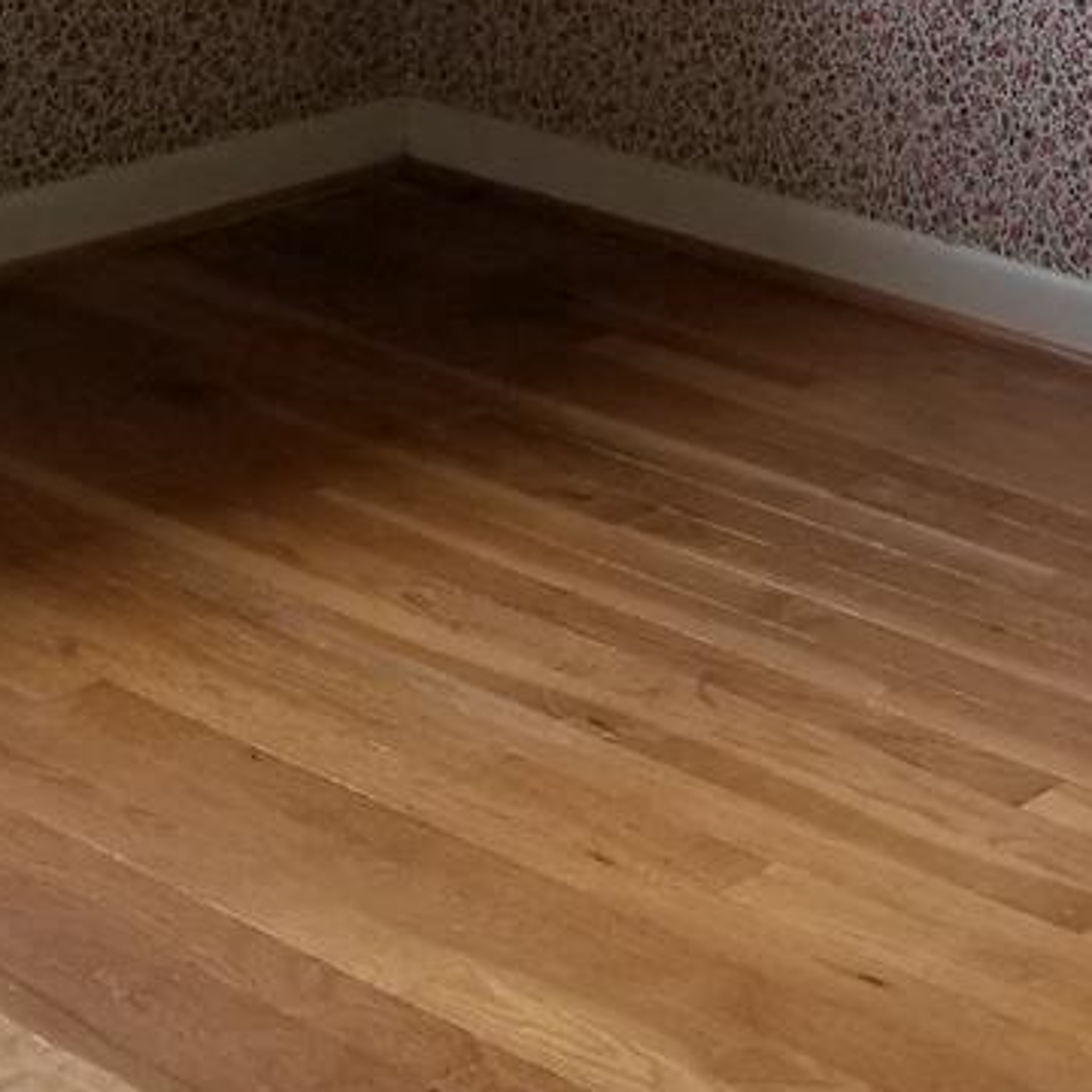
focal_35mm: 98
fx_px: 3498
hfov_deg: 17.3
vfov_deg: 16.4
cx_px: 1101
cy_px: -473
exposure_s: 1/60
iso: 125
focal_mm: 4.3
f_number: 1.7
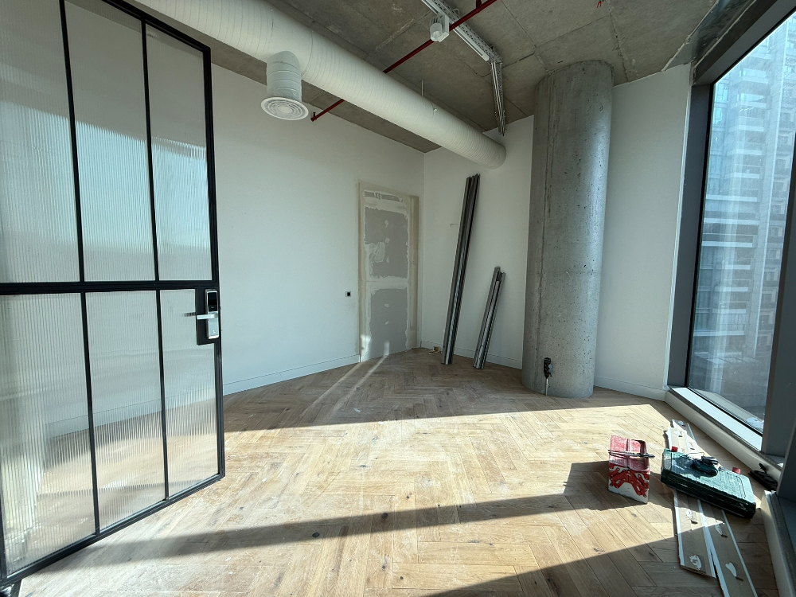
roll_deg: -0.4
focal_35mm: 14
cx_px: 398
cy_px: 298
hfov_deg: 102.1
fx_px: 322
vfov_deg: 85.7
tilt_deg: -4.3
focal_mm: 2.22
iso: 50
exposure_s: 1/265
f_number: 2.2
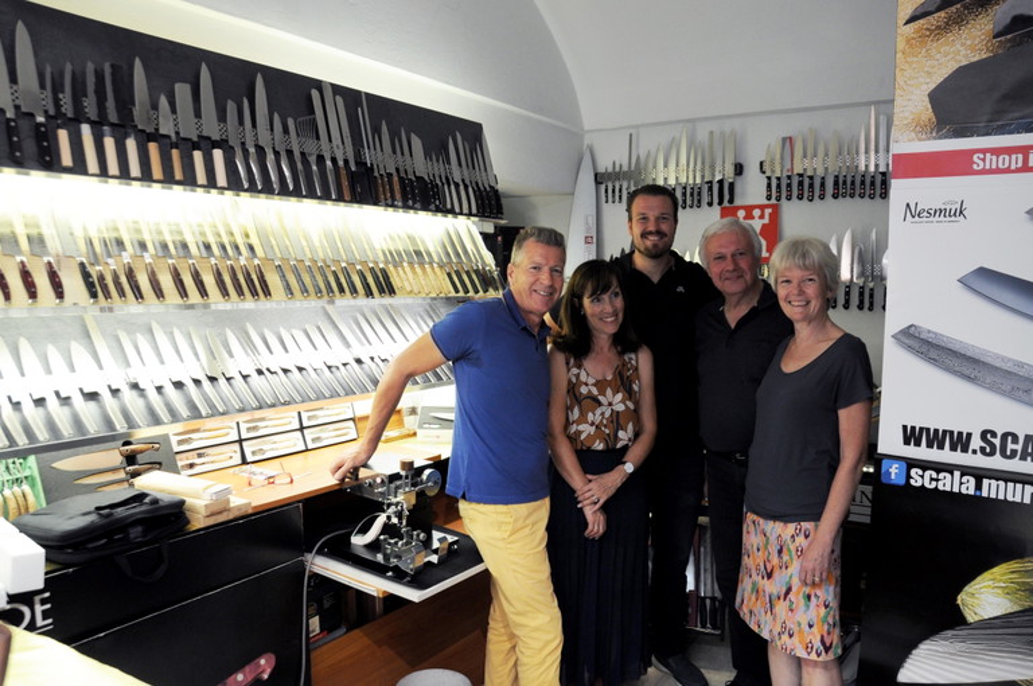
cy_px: 343
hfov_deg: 70.5
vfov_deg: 50.3
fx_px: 731
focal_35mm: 26
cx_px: 516
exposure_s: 1/80
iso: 640
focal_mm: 17
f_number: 4.5
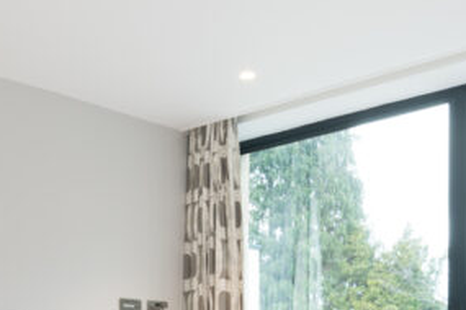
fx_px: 802
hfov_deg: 32.1
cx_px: 147
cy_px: 380
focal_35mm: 62
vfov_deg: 20.4
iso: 100
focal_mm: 17
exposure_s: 1/1.67
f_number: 11
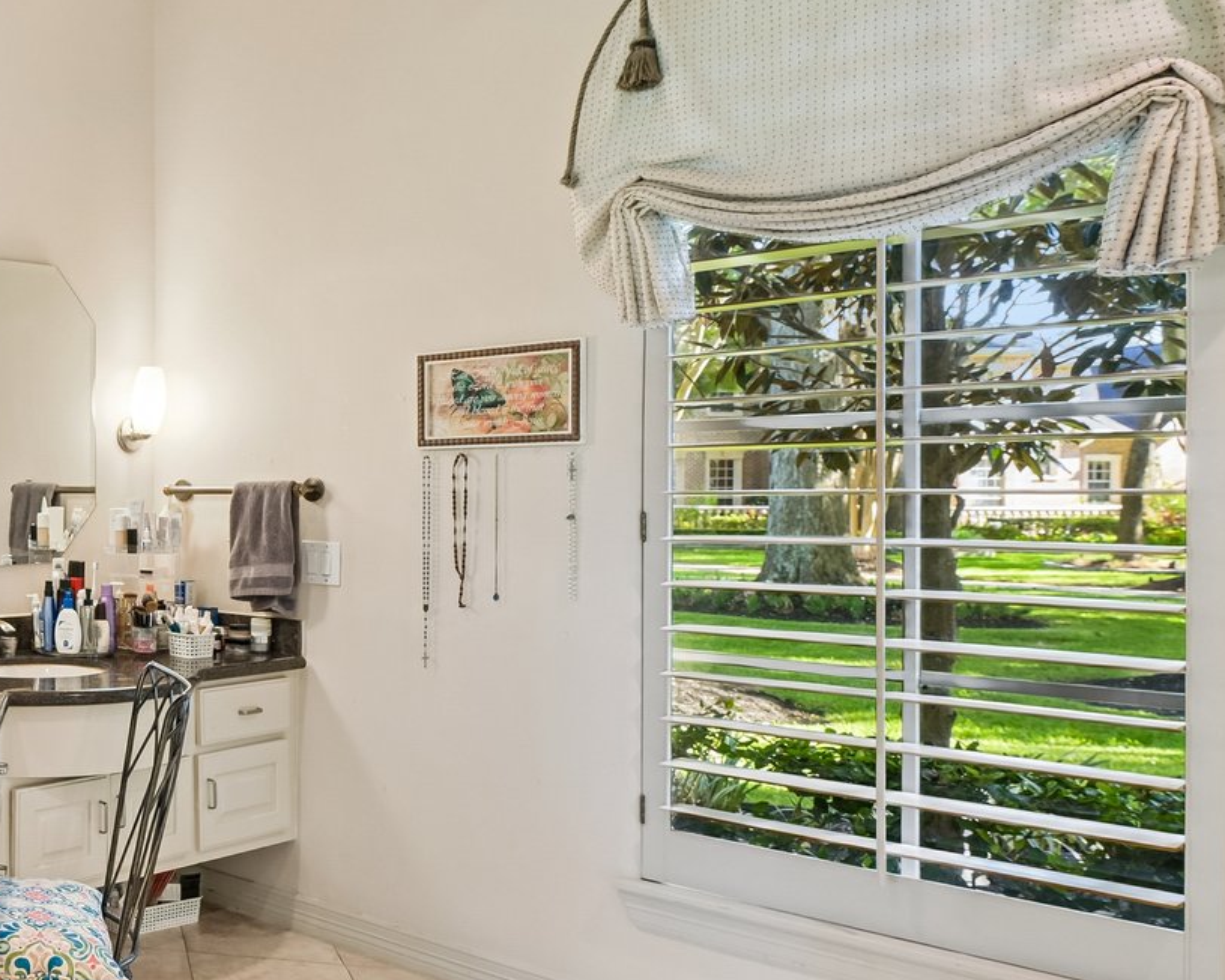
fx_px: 1196
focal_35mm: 33
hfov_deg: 40.7
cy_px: 515
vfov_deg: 44.5
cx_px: -191
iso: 400
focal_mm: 14
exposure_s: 1/5
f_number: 8
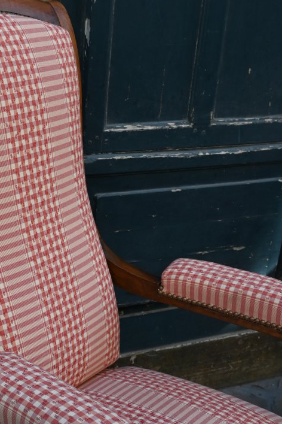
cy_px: 323
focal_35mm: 62
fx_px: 732
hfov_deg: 21.5
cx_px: 51
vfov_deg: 31.6
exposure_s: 1/250
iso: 200
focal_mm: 24.5
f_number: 5.6
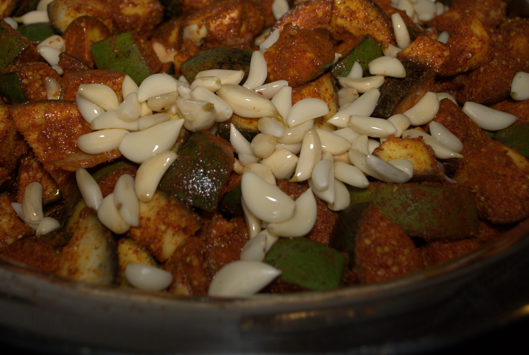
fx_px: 589
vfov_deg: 33.2
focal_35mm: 40
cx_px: 208
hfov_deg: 48.1
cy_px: 121
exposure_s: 1/60
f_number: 3.5
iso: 100
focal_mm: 18
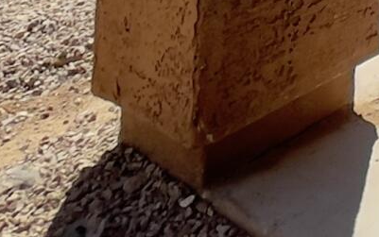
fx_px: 1064
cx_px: 885
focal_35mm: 103
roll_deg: -0.5
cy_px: -604
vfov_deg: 8.7
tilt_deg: +2.5
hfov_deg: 14.3
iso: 25
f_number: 2.4
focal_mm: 1.54
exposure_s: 1/564
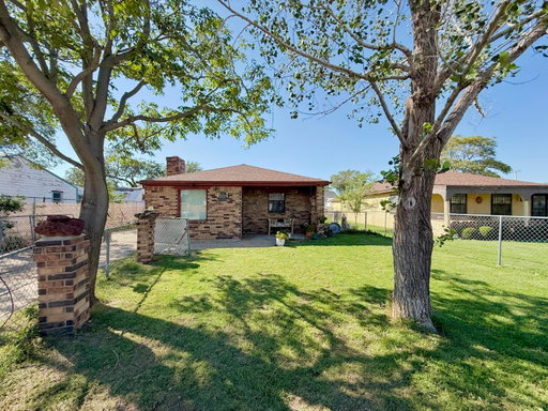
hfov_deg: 102.1
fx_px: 222
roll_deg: -0.4
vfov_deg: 85.7
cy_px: 206
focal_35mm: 14
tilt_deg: -0.1
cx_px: 274
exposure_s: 1/1431
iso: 50
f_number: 2.2
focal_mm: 2.22
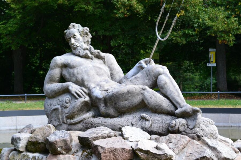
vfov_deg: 16.6
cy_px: 80
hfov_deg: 24.6
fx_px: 552
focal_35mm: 82
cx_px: 120
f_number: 9
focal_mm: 55
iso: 400
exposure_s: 1/160
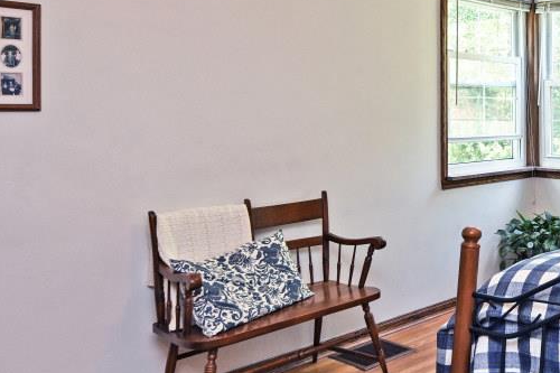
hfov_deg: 41.0
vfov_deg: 31.5
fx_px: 653
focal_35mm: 42
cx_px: 550
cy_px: 113
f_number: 4.5
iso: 200
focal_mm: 14
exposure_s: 1/80
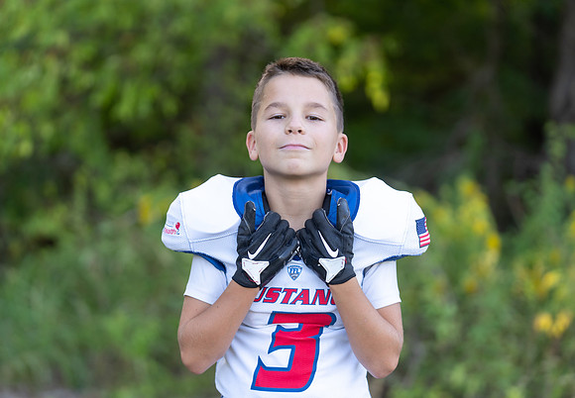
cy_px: 210
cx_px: 284
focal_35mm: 102
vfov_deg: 13.8
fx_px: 1648
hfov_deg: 19.8
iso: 250
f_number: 2.8
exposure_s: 1/320
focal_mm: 94
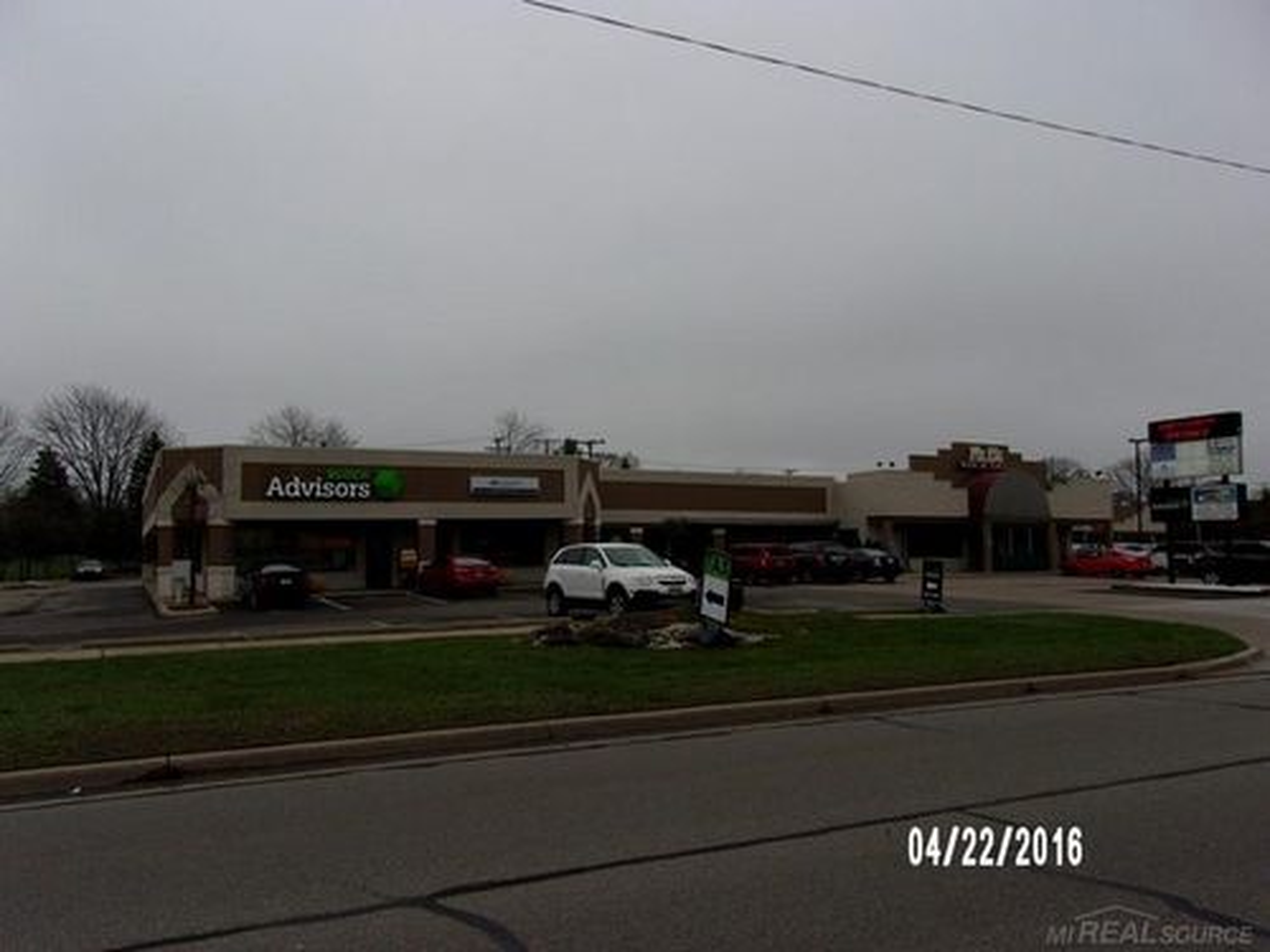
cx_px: 635
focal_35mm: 27
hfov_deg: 65.3
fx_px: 991
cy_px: 476
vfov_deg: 51.4
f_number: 10.4
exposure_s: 1/70
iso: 80
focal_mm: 4.9
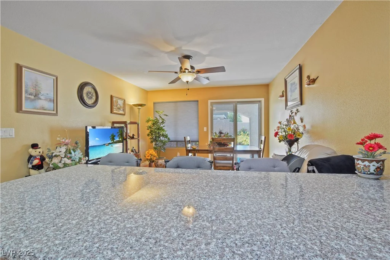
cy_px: 130
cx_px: 195
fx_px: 163
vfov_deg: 77.3
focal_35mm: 15
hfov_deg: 100.4
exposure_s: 1/2
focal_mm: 10
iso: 400
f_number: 8
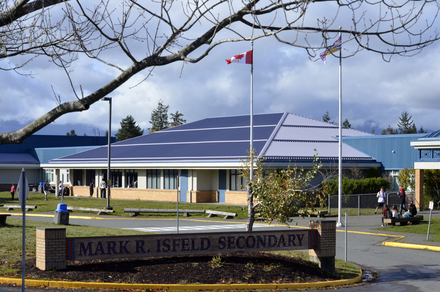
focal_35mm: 82
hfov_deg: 24.7
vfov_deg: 16.5
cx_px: 220
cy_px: 146
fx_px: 1006
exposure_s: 1/2500
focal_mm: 55
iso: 1600
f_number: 10
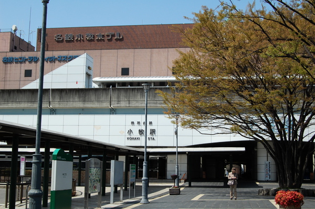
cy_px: 104
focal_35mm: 52
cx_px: 158
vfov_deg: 25.7
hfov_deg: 37.9
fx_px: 459
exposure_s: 1/400
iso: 200
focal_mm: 35
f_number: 10
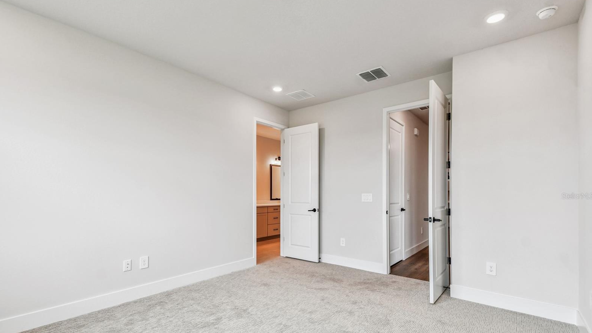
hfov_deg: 99.4
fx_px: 251
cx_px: 294
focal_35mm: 16
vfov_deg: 66.6
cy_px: 196
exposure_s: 1/40
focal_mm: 10
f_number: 7.1
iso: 100
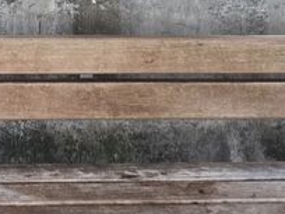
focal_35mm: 90
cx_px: -172
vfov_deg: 14.5
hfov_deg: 18.6
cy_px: -166
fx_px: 741
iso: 125
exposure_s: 1/180
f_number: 1.8
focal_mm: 5.4
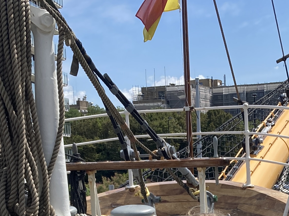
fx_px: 801
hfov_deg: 20.4
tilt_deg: -11.8
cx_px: 195
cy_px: 332
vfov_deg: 14.3
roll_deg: +2.0
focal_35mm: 96
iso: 20
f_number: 1.8
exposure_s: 1/2404
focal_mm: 3.99
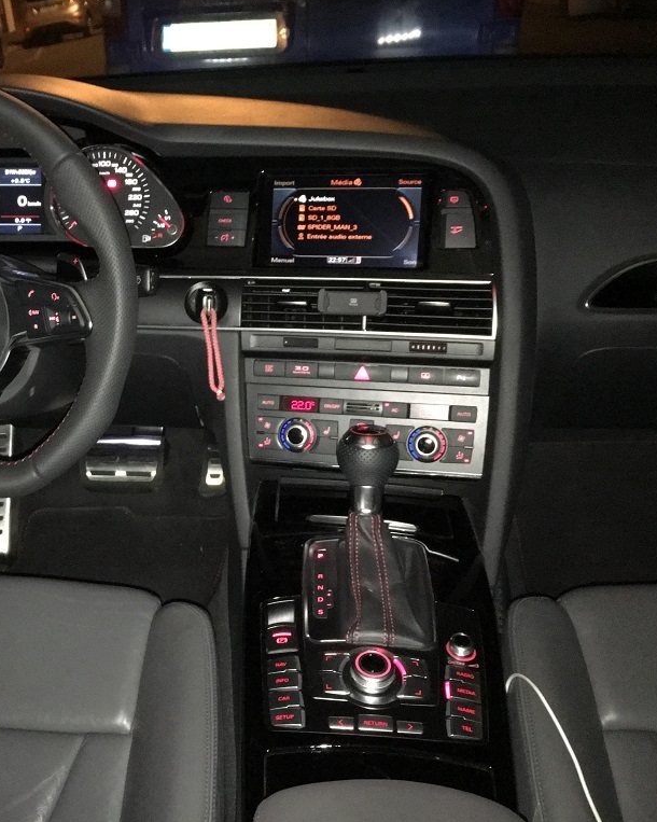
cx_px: 182
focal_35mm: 38
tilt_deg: -23.2
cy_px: 410
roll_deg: +6.9
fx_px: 924
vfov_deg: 47.9
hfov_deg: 38.3
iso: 800
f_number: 2.2
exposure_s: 1/17
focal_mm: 4.15
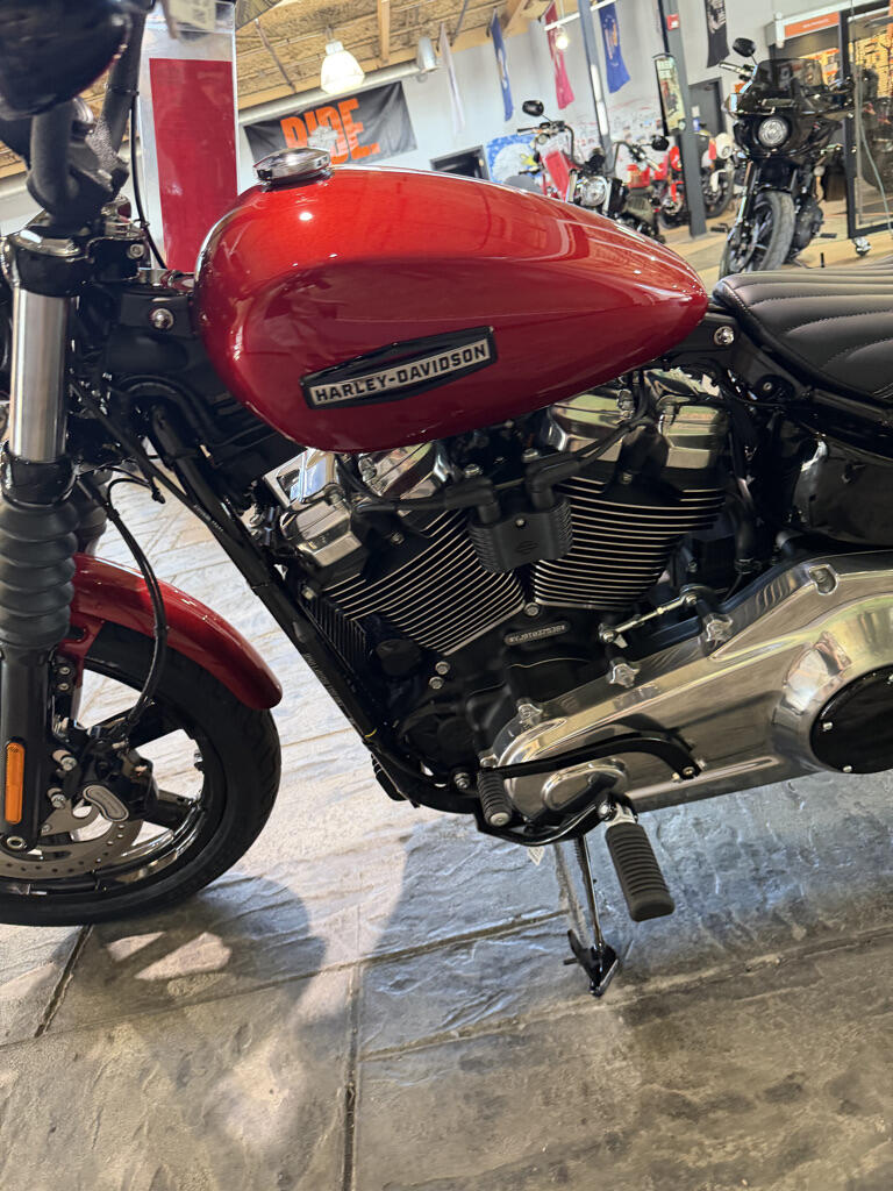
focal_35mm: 24
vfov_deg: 71.6
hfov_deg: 56.8
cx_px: 446
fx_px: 826
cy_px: 596
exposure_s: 1/60
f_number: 1.78
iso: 320
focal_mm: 6.76
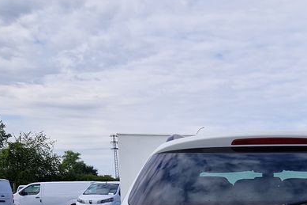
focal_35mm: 63
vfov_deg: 19.5
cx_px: 273
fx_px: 537
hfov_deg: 30.6
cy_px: 284
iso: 50
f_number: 1.8
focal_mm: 5.4
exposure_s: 1/1552
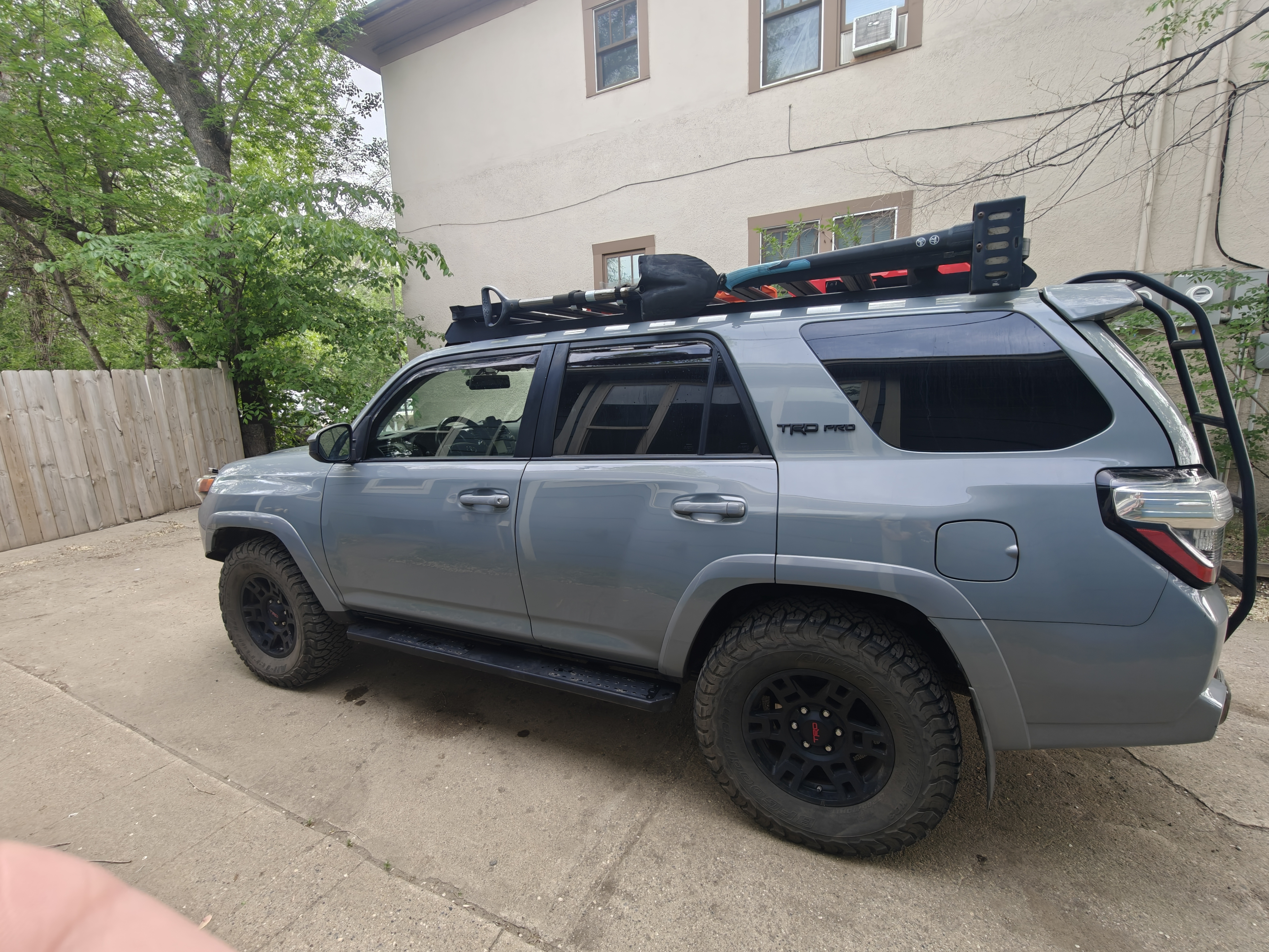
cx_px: 634
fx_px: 550
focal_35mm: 15
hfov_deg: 98.2
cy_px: 476
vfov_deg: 81.7
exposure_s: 1/100
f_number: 2
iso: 250
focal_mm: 2.3
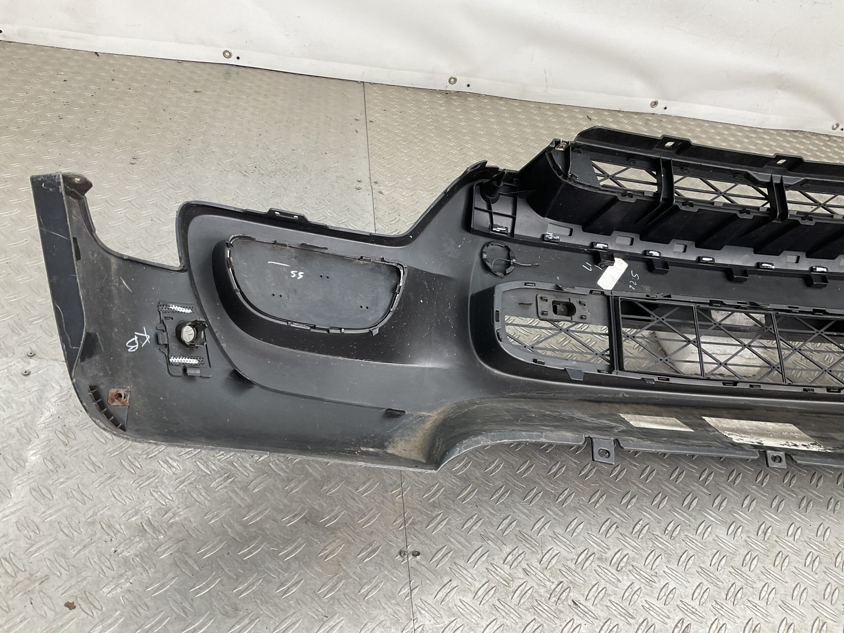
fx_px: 707
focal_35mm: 29
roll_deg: -14.8
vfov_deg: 48.2
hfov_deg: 61.7
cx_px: 422
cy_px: 316
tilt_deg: -36.9
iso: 25
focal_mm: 3
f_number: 1.8
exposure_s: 1/100
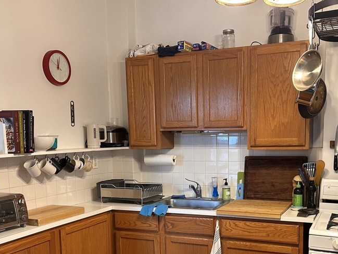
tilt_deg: -8.3
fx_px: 400
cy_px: 183
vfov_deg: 34.6
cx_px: 196
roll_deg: +0.2
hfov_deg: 45.6
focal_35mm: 41
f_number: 1.5
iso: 125
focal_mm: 5.7
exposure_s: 1/60
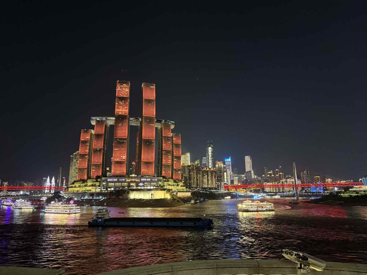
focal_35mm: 24
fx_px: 254
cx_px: 184
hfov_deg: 71.6
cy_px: 138
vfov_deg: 56.8
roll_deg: +0.2
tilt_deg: +12.2
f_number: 1.78
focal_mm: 6.76
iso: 800
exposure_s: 1/33
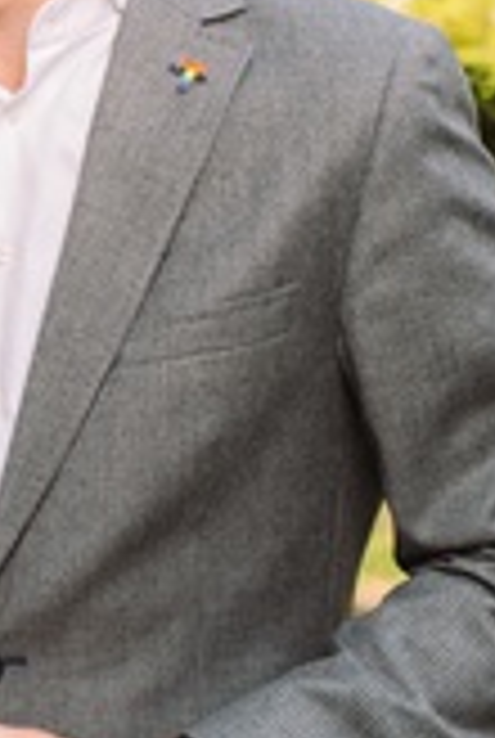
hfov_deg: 11.7
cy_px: 32
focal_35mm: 117
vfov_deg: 17.1
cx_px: 63
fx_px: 2407
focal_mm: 42.8
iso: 125
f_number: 4
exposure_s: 1/250
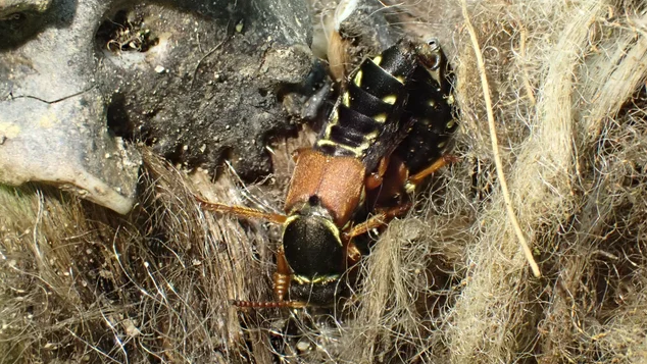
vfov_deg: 21.8
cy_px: 154
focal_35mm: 55
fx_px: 944
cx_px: 326
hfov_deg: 37.8
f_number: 4.5
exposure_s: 1/60
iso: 800
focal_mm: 9.01
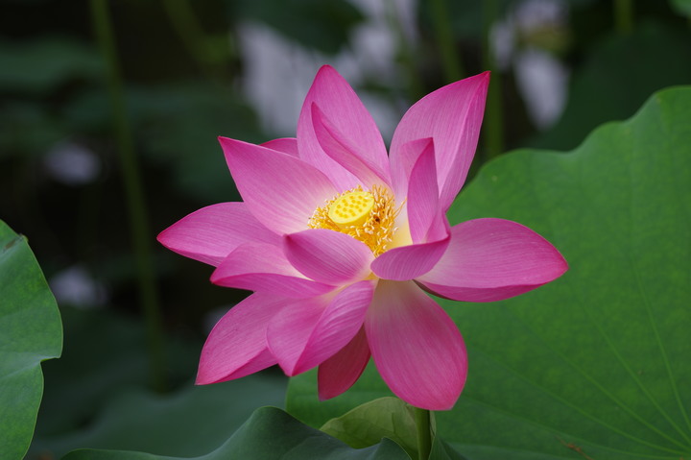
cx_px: 346
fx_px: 4891
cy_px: 230
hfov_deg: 8.1
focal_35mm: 255
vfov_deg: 5.4
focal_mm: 170
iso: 100
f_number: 4
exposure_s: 1/250
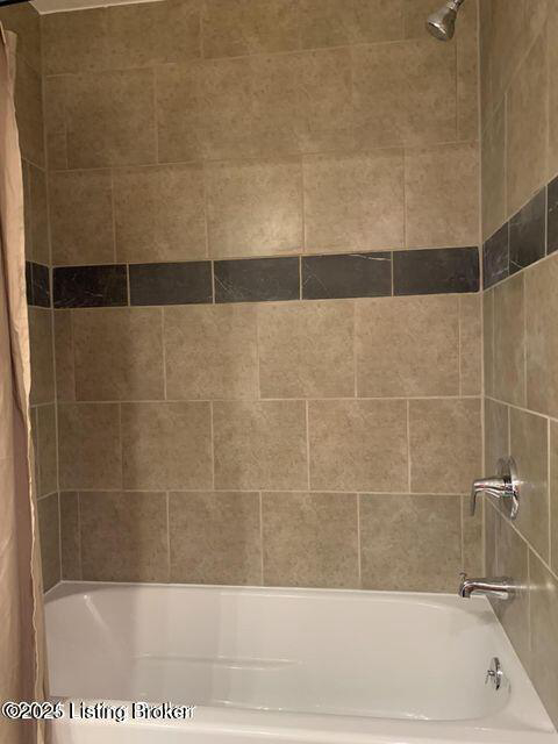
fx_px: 559
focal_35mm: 26
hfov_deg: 53.1
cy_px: 372
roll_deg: +1.4
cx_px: 279
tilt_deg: -1.1
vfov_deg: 67.3
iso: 320
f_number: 1.8
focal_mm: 4.25
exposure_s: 1/40
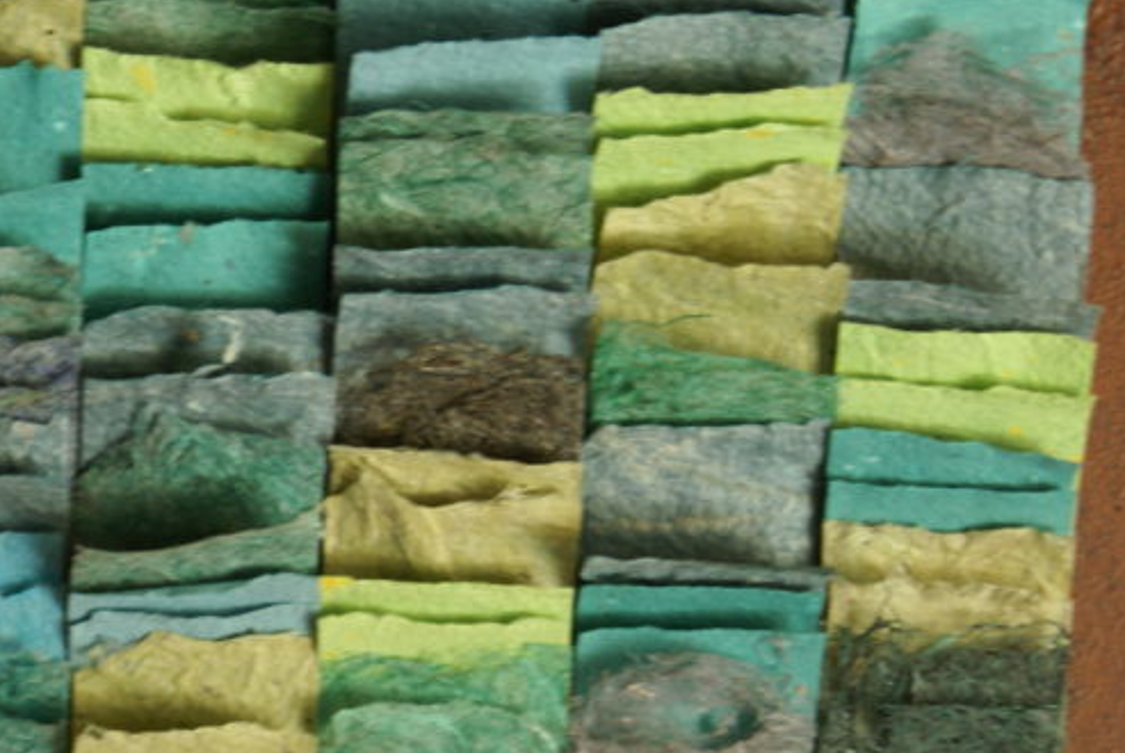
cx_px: 199
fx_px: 5757
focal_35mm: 184
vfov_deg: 7.5
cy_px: 319
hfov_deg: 11.1
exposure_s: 1/15
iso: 400
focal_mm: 70
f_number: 5.6
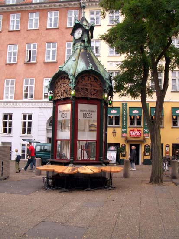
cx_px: 90
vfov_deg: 52.6
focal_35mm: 35
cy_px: 120
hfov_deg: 40.7
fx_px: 241
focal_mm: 5.8
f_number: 4.3
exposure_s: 1/80
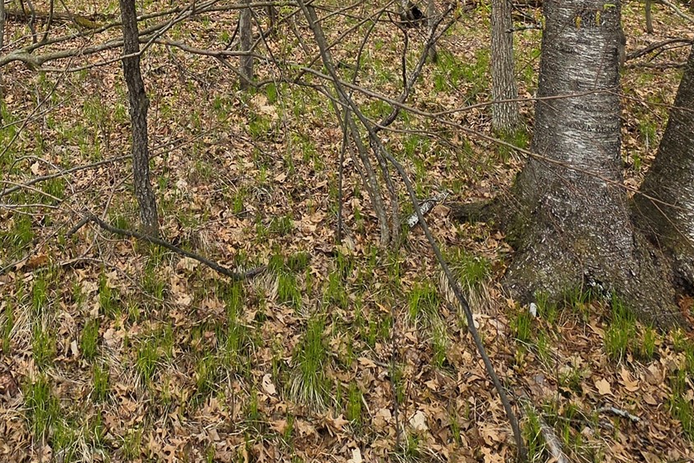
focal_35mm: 33
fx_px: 636
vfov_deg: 30.6
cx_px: 203
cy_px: -151
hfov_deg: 55.4
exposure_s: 1/895
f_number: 1.9
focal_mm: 2.2
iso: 32
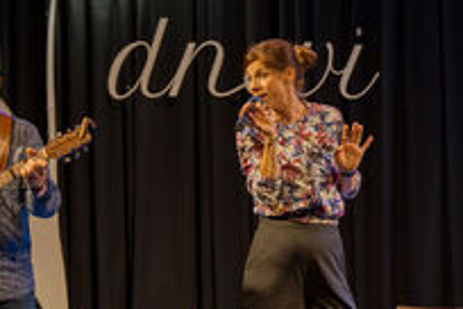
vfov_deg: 4.3
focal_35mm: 321
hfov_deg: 6.4
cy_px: 66
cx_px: 254
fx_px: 4128
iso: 1250
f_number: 3.5
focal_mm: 142
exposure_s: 1/250
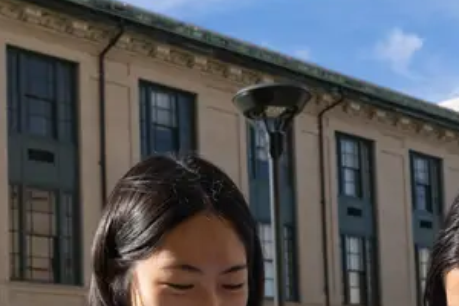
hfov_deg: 25.3
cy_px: 328
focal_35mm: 80
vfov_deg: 16.6
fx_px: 1020
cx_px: 200
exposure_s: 1/400
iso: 320
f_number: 9
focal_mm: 24
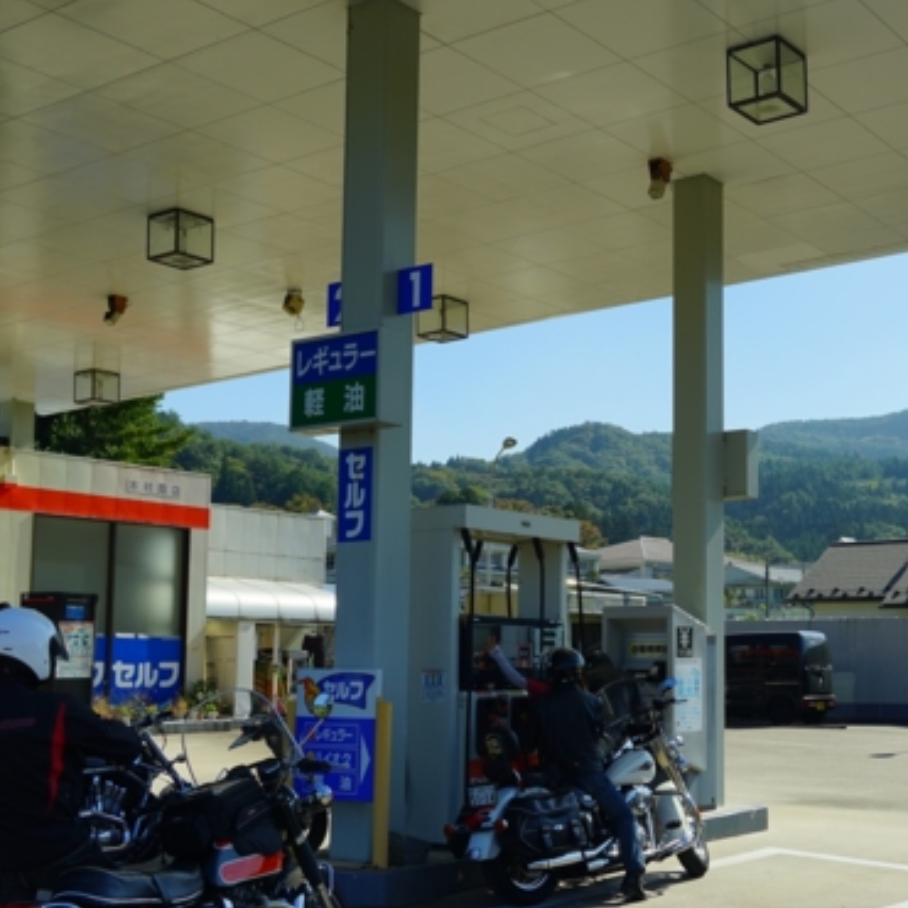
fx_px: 1365
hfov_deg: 35.7
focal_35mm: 46
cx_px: 717
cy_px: 537
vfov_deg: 36.7
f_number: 6.7
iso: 100
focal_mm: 25
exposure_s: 1/200
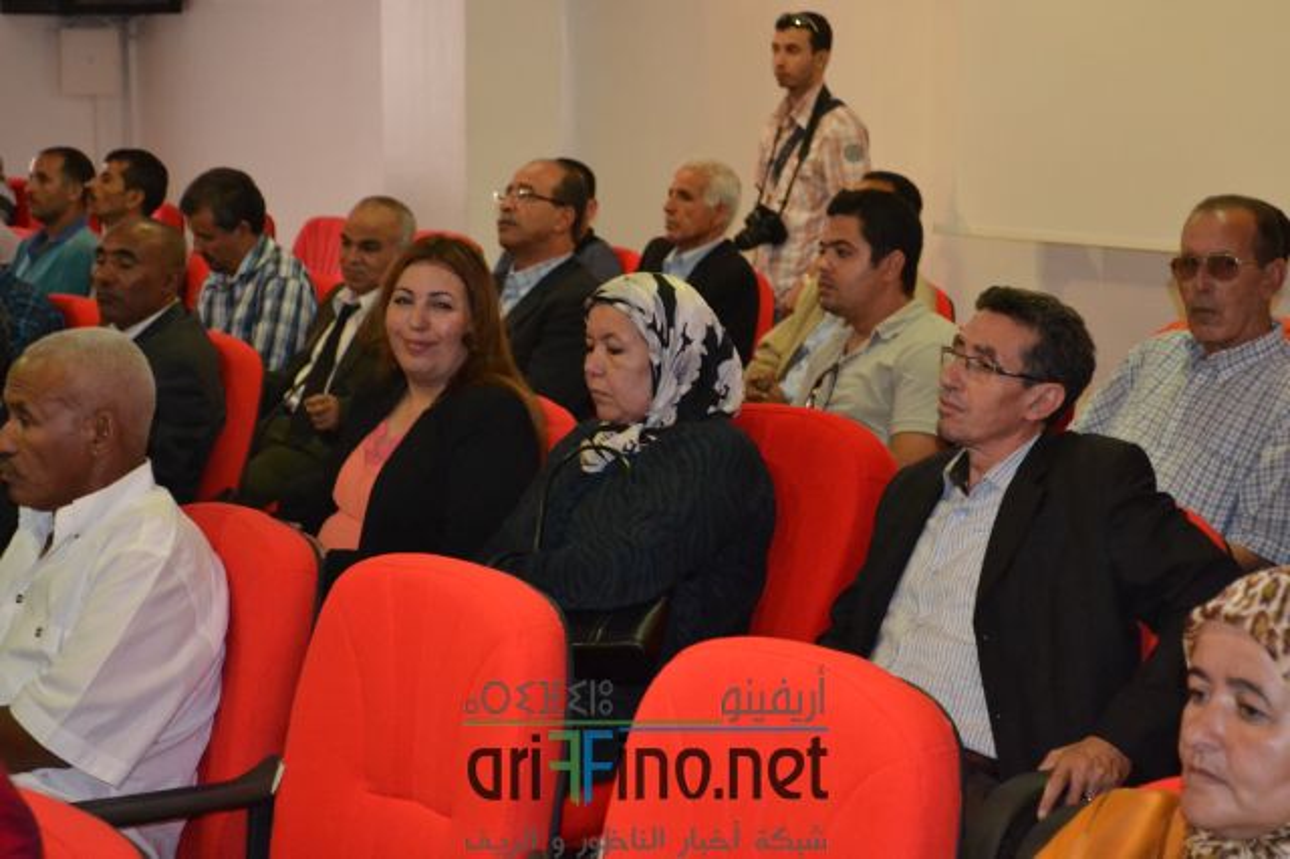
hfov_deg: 24.6
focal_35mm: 82
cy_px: 430
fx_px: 2955
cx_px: 645
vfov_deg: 16.5
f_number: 5.6
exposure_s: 1/60
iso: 3200
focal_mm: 55
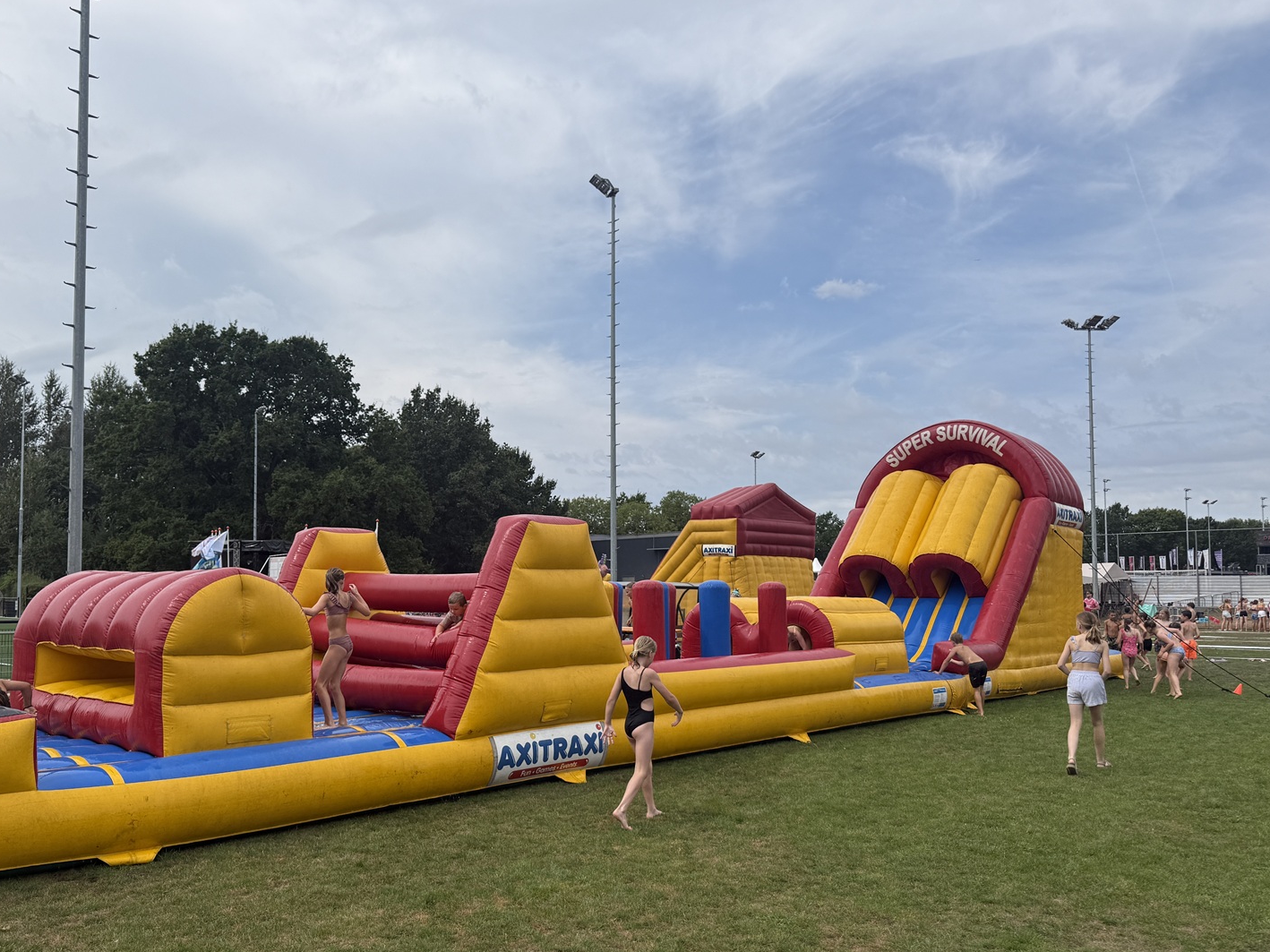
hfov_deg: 61.4
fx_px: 1064
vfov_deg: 48.1
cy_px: 536
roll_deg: +0.0
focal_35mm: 29
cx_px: 540
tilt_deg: +3.0
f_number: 1.78
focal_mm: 6.76
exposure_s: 1/5714
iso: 80
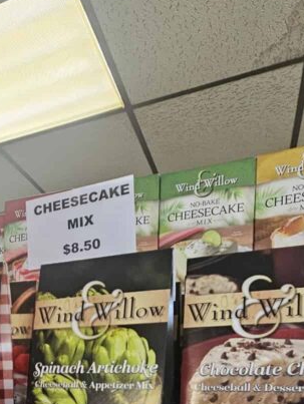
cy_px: 402
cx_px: 50
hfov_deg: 40.8
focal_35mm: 33
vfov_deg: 46.5
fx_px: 386
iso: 320
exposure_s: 1/60
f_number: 2.2
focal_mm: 2.2
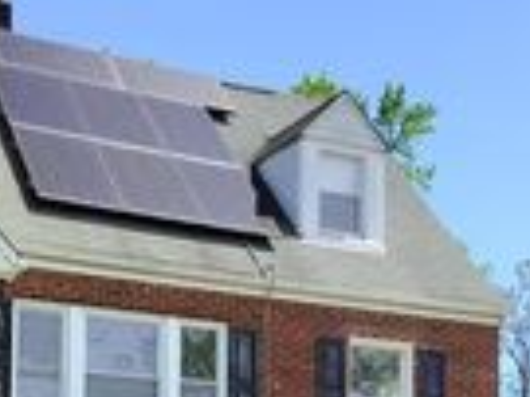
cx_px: 255
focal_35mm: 89
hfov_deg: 22.0
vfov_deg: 15.9
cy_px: 482
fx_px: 1361
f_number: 1.7
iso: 50
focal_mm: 5.24
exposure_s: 1/881
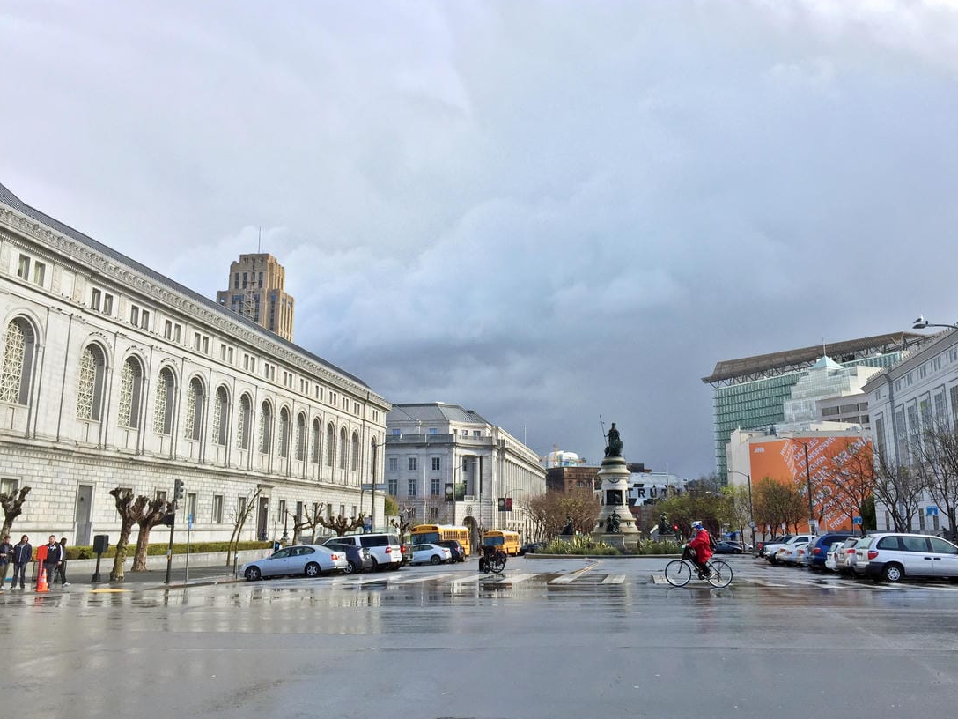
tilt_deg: +12.3
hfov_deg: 56.7
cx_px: 520
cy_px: 331
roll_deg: -0.5
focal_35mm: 32
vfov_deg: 44.1
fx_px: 886
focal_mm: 4.15
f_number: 2.2
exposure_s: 1/1099
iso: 32
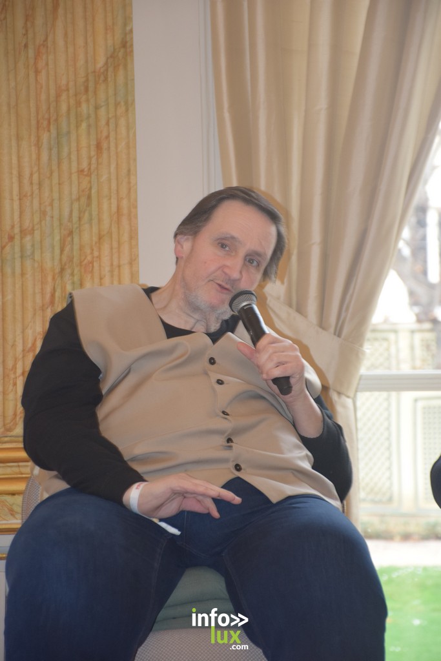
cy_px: 330
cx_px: 220
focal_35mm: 135
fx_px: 2480
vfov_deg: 15.2
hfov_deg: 10.2
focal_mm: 90
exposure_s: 1/60
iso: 900
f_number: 5.3
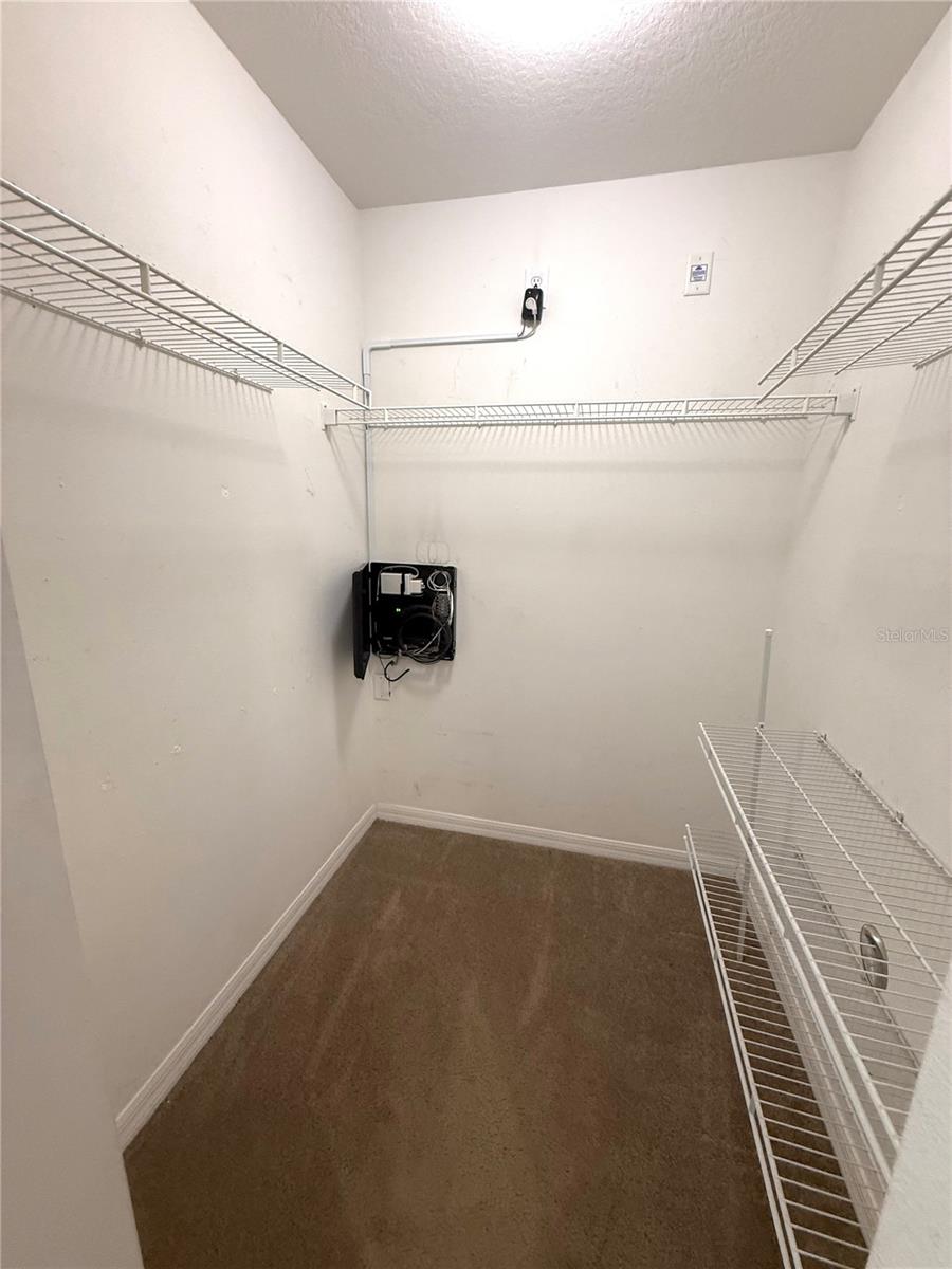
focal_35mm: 14
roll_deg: -3.9
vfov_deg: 102.1
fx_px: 513
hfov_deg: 85.7
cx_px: 476
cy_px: 634
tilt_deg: -12.5
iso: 250
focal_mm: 2.22
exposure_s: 1/60
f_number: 2.2
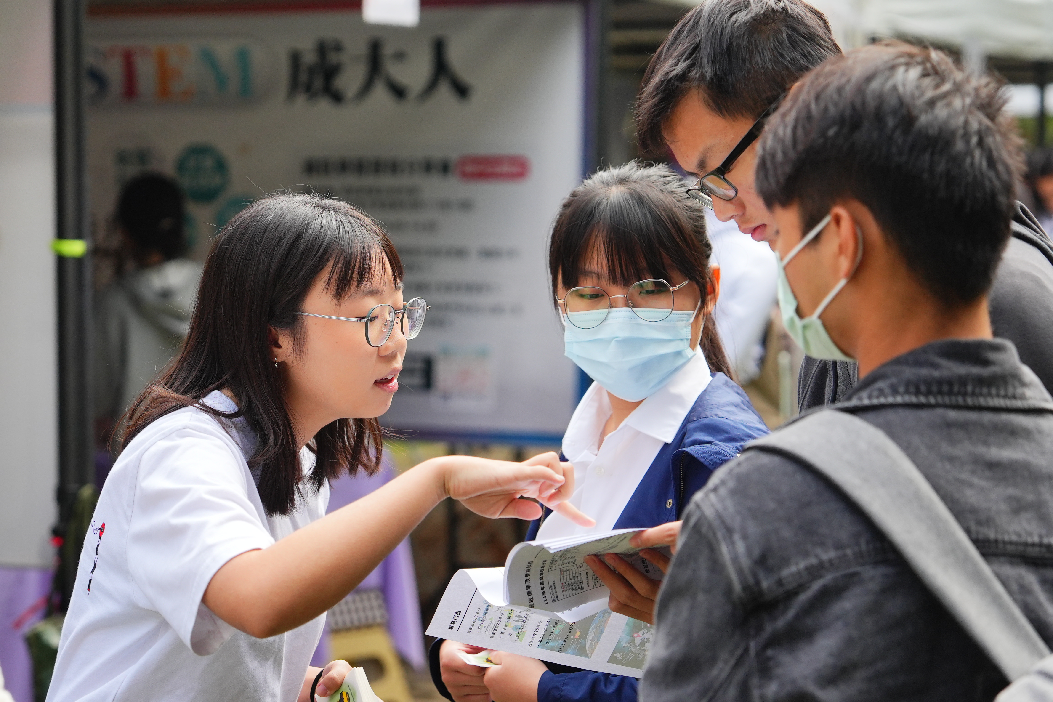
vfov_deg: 13.0
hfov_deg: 19.5
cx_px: 526
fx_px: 3071
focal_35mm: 105
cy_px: 351
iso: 500
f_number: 2.8
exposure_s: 1/2500
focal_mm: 70
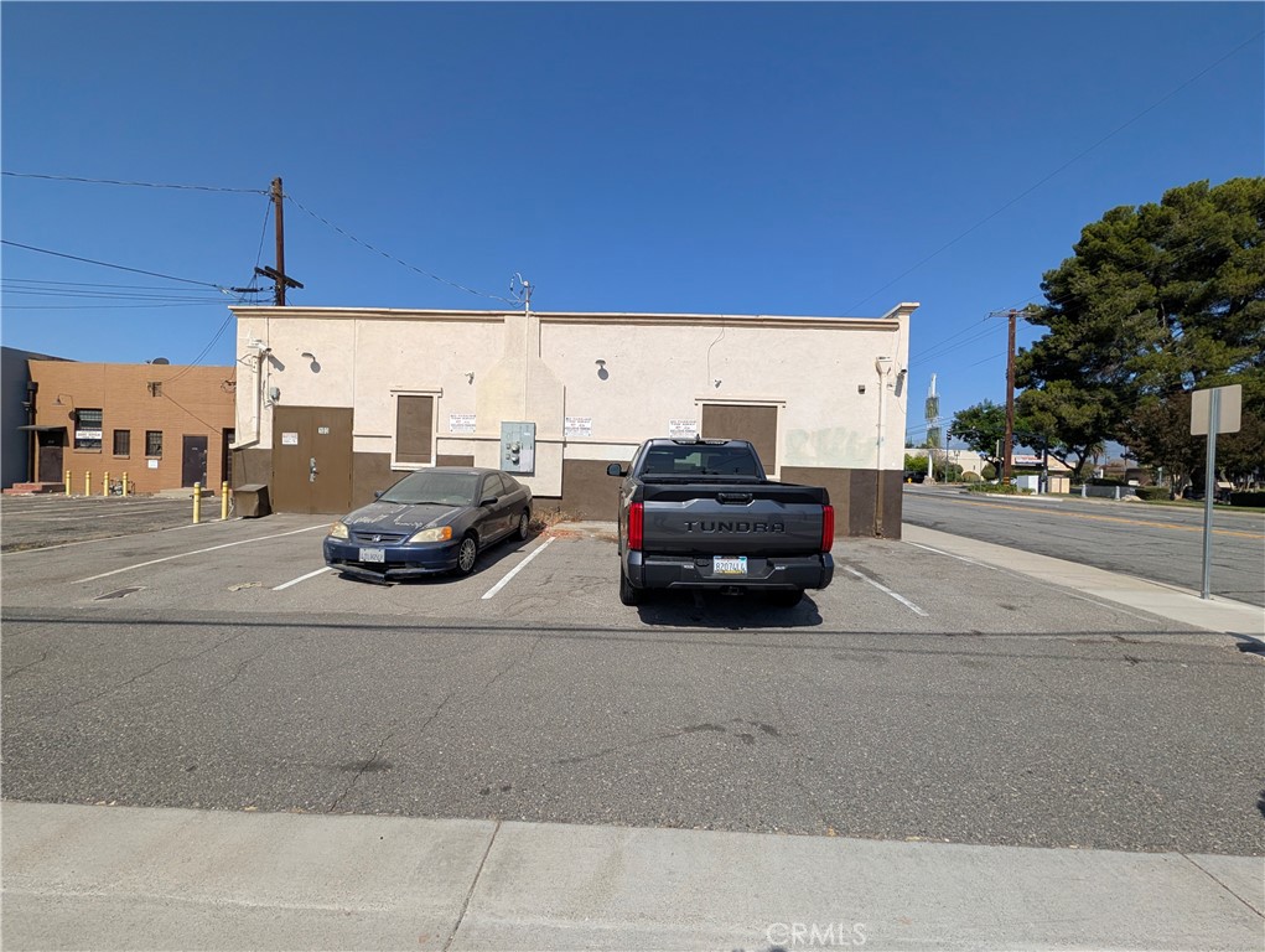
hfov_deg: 110.5
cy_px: 476
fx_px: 439
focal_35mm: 12
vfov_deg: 94.6
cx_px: 632
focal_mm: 2.02
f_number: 1.7
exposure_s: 1/6494
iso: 58
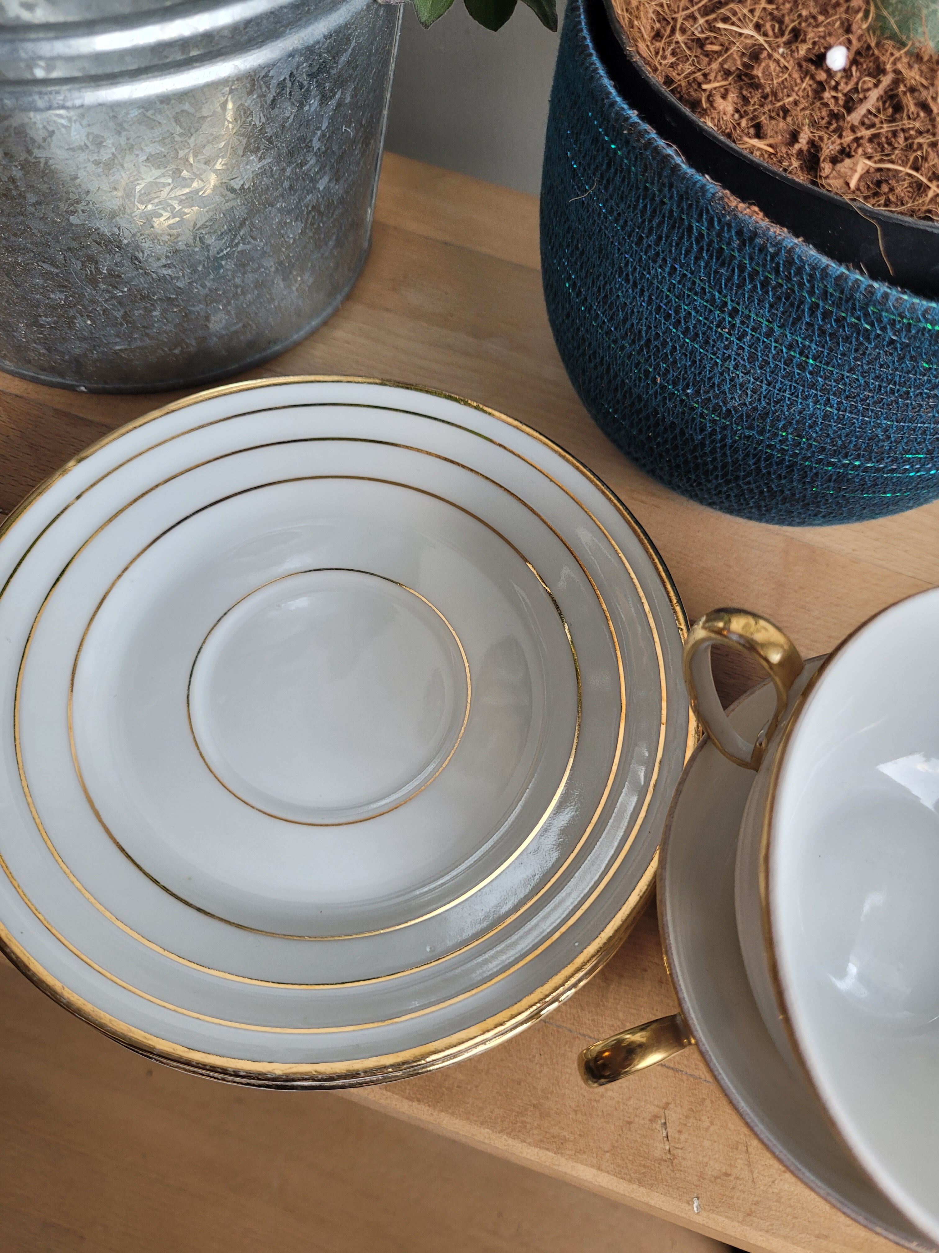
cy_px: 626
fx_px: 940
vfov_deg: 67.3
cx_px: 470
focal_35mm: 26
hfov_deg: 53.1
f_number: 1.8
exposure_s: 1/100
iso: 125
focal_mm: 5.4
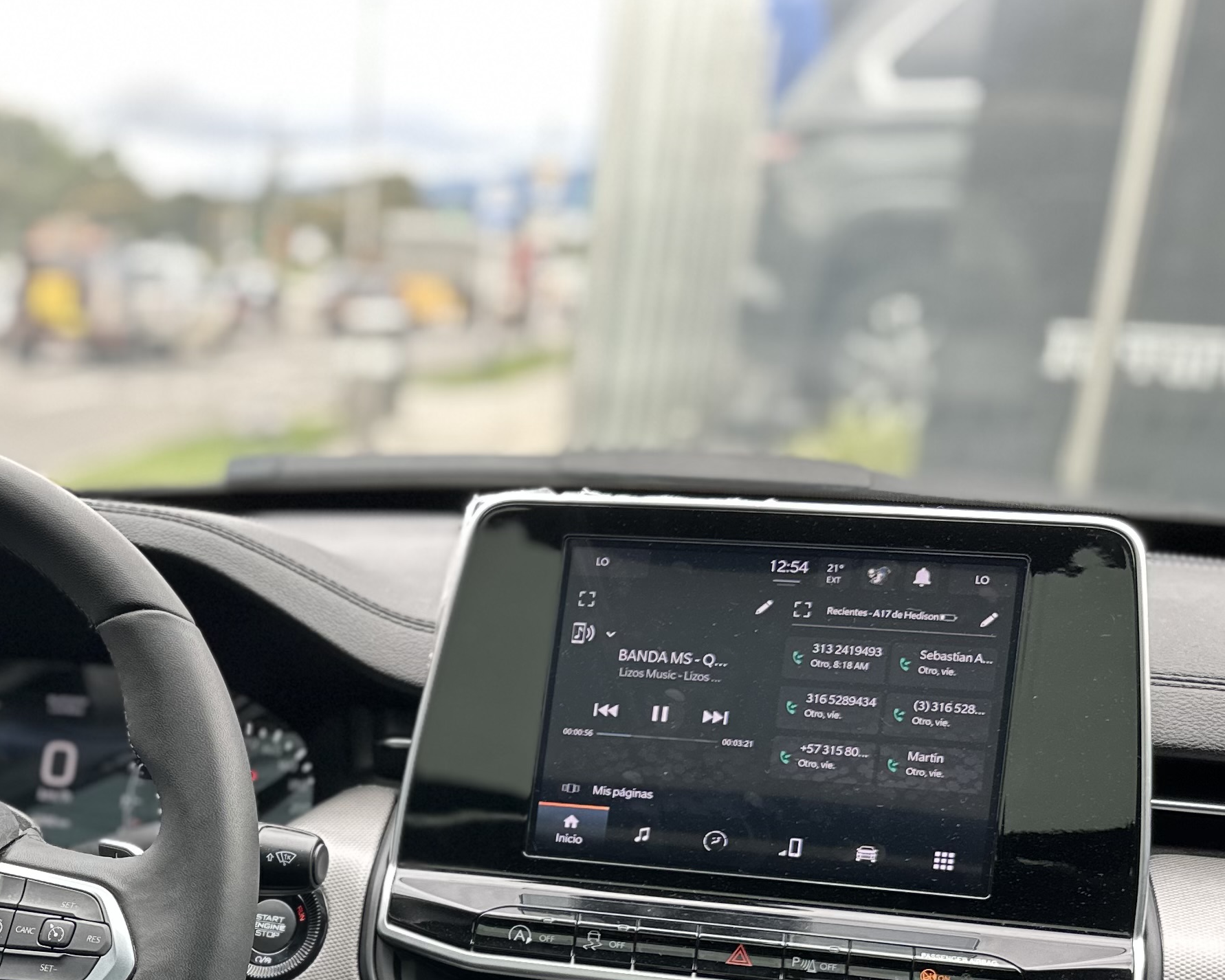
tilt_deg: -19.9
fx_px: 1922
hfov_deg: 33.0
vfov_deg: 27.1
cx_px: 54
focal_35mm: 53
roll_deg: -2.1
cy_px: 967
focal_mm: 6.86
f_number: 1.78
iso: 64
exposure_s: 1/235
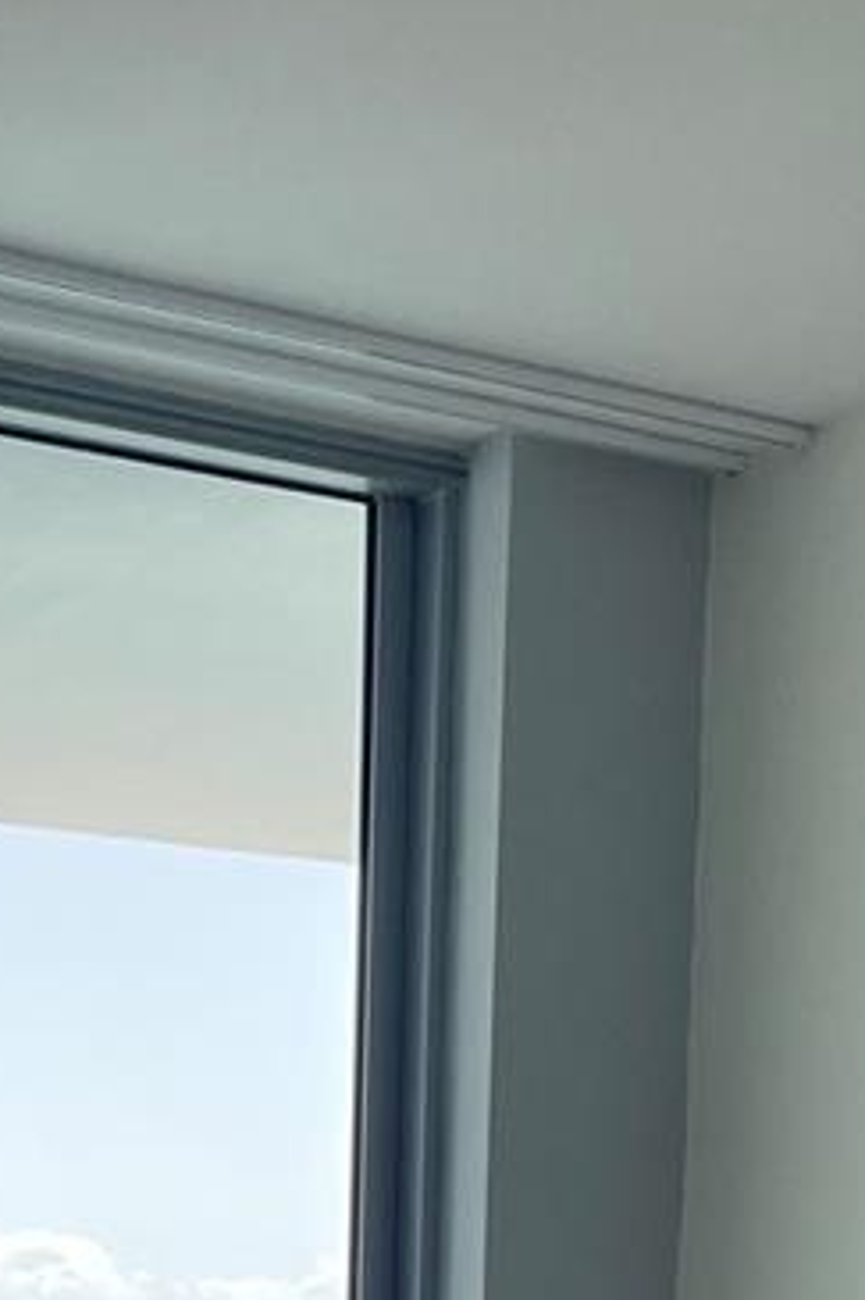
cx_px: 68
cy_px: 1930
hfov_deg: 15.2
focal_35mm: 89
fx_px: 3211
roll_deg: -0.6
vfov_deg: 19.9
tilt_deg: -7.4
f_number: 1.6
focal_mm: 4.2
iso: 32
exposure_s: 1/296
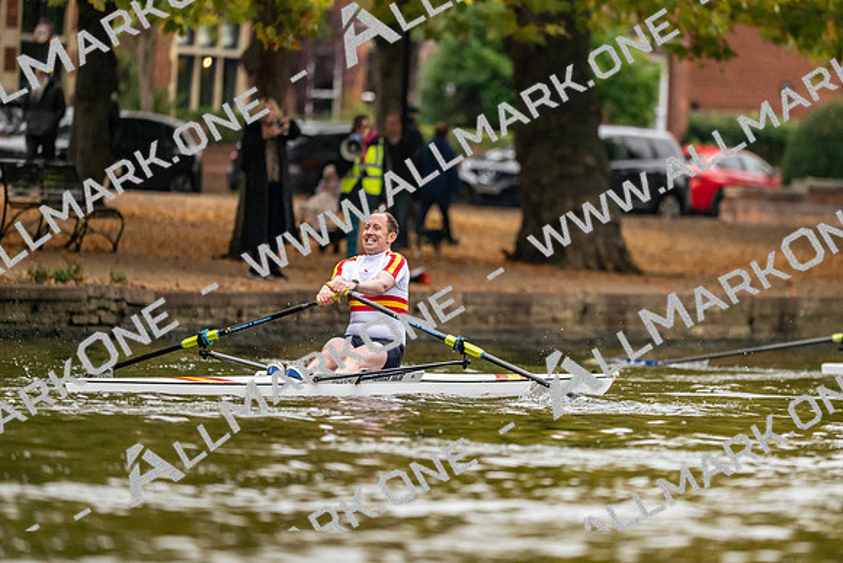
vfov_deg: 3.4
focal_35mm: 400
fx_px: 9368
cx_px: 422
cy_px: 282
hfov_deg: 5.2
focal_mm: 400
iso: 3200
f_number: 4.5
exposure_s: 1/2000
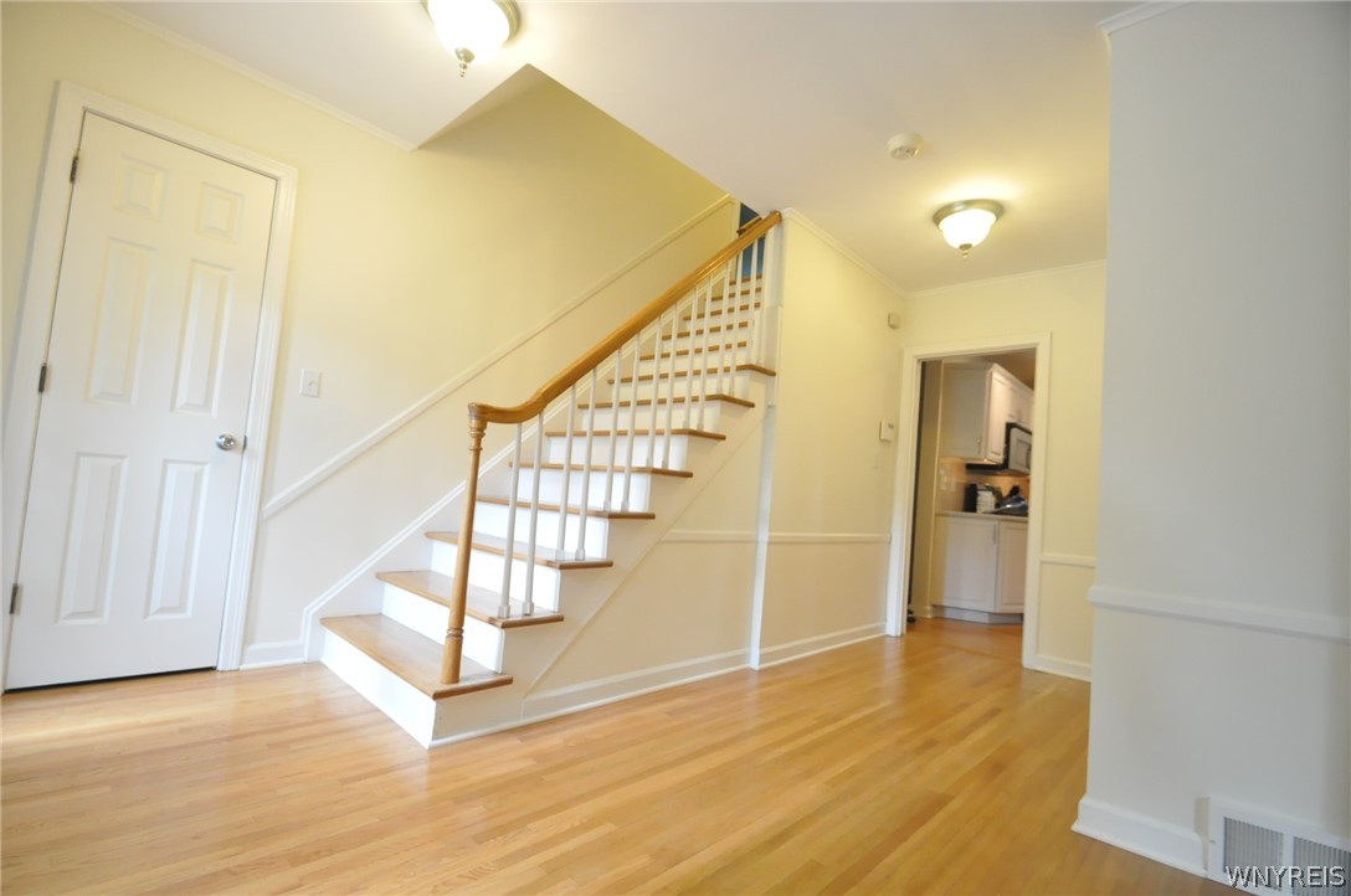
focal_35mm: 15
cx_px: 676
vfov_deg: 77.1
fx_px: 562
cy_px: 448
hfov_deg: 100.5
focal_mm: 10
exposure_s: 1/100
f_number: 3.5
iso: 2500
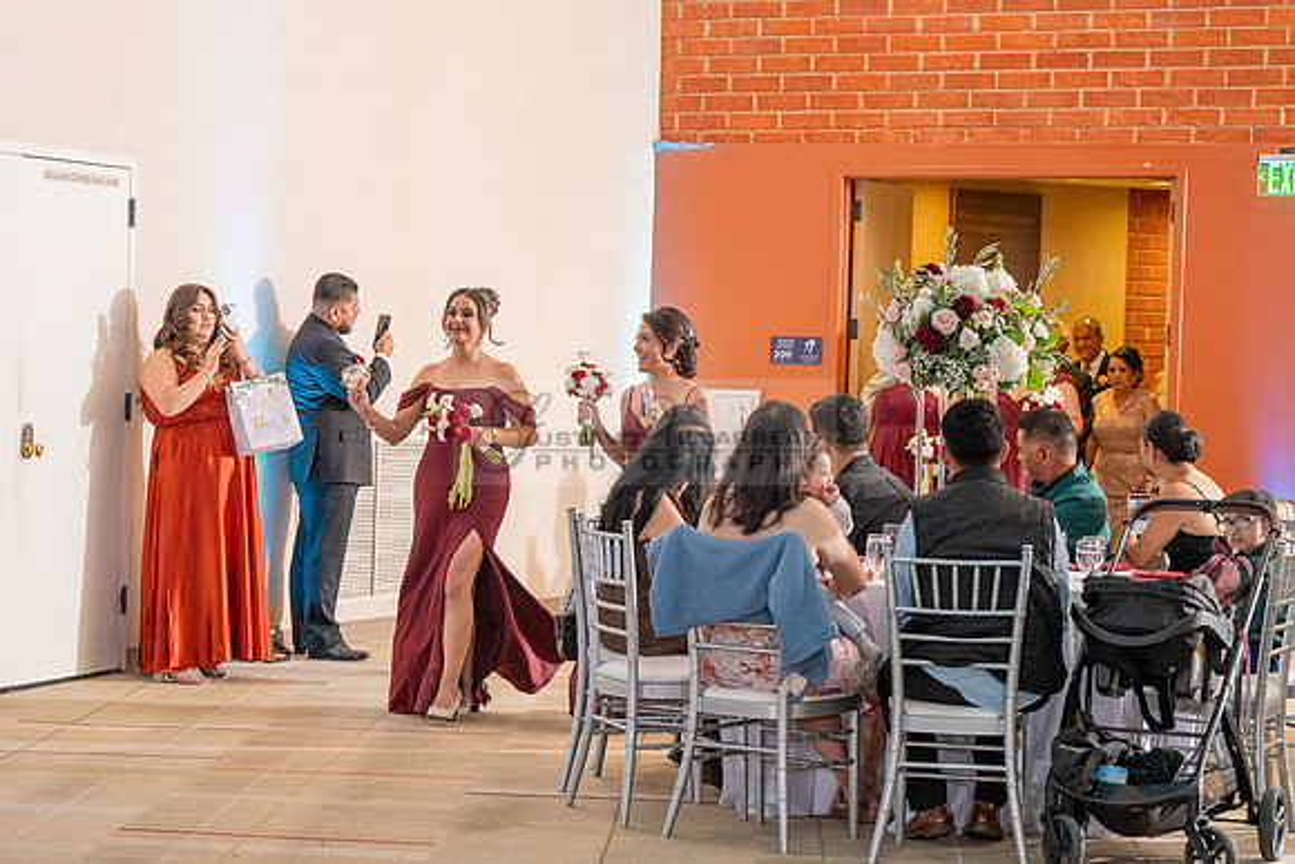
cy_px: 559
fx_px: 3269
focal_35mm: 91
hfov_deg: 22.3
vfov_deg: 15.0
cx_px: 465
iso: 1600
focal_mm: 70
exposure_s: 1/200
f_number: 3.2
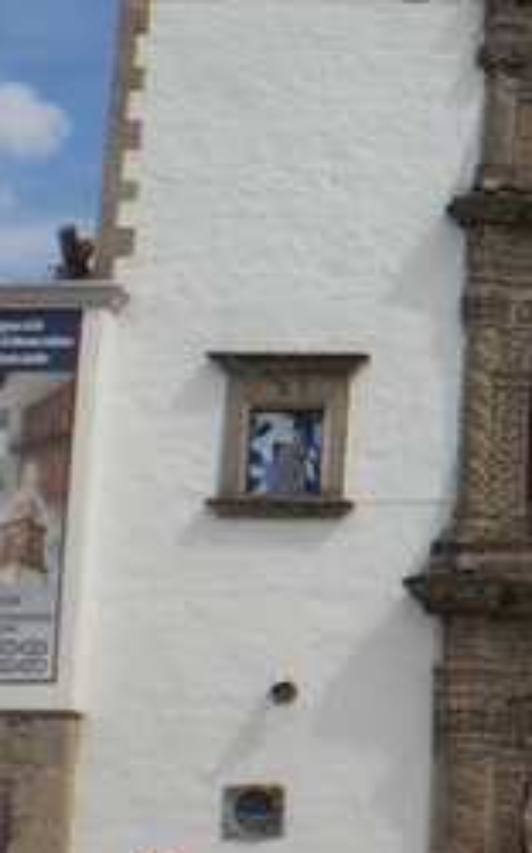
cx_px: 812
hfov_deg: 12.1
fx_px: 2392
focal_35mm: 103
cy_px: 164
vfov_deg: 20.0
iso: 50
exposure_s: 1/800
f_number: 4.4
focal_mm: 6.3
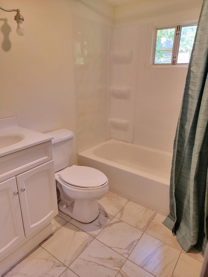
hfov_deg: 56.8
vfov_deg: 71.6
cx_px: 104
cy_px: 138
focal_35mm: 24
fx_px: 192
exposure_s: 1/60
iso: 200
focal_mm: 6.7
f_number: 1.8
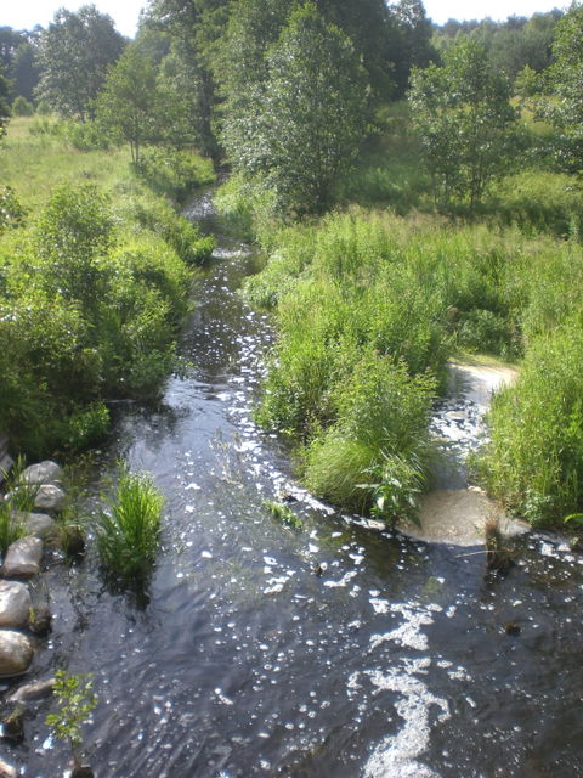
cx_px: 292
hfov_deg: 37.7
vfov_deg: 49.0
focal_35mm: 38
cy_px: 389
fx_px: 853
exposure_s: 1/320
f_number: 3.1
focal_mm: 6.3
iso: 50
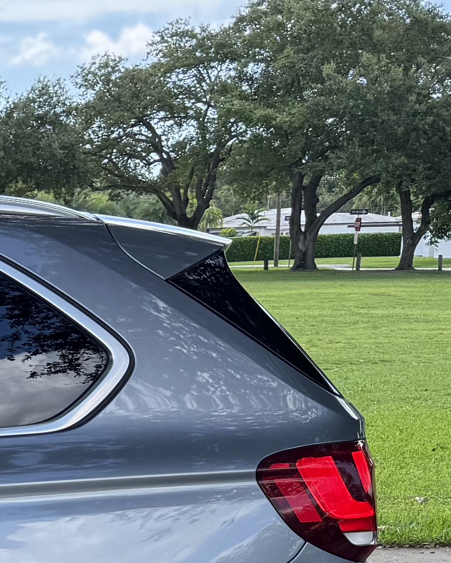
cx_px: -575
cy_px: 566
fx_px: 1569
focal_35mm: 94
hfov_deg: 13.1
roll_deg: +1.1
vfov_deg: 19.8
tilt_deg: -10.8
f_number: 1.78
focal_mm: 6.76
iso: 100
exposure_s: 1/1139
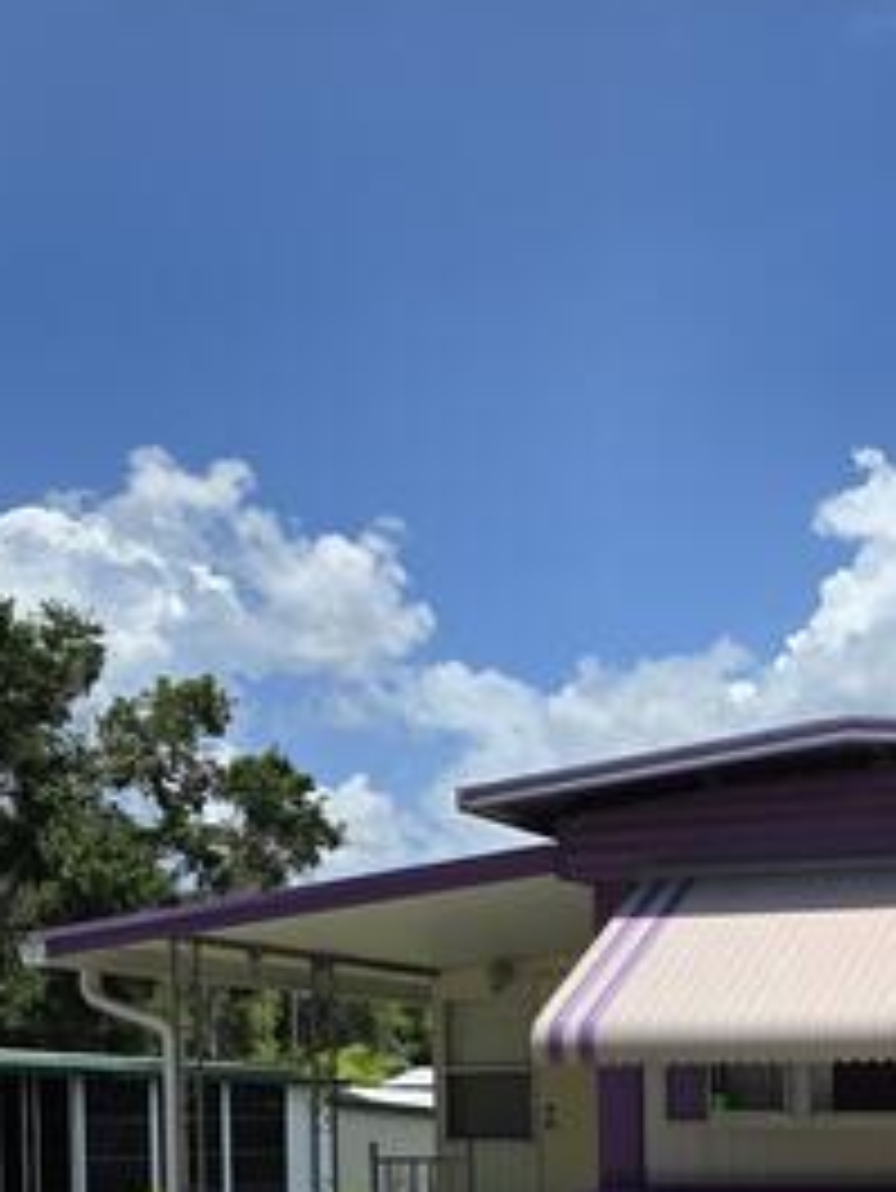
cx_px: 986
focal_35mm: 52
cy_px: 1219
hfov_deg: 25.9
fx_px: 1793
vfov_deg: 33.4
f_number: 1.7
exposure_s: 1/1176
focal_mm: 6.3
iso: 12
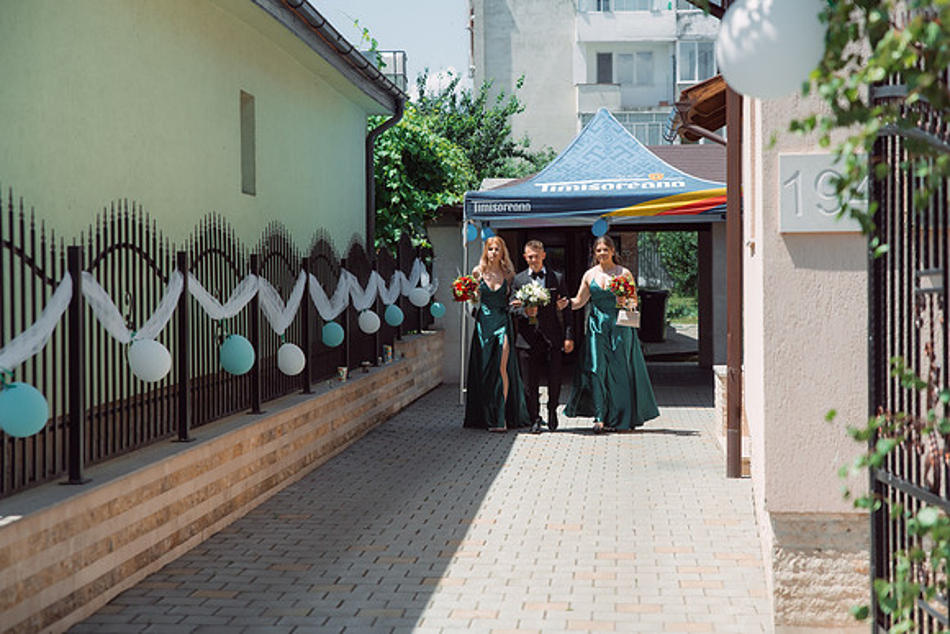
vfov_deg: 18.9
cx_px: 515
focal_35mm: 72
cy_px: 294
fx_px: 1902
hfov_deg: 28.0
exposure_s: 1/1250
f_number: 3.5
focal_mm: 66
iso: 160
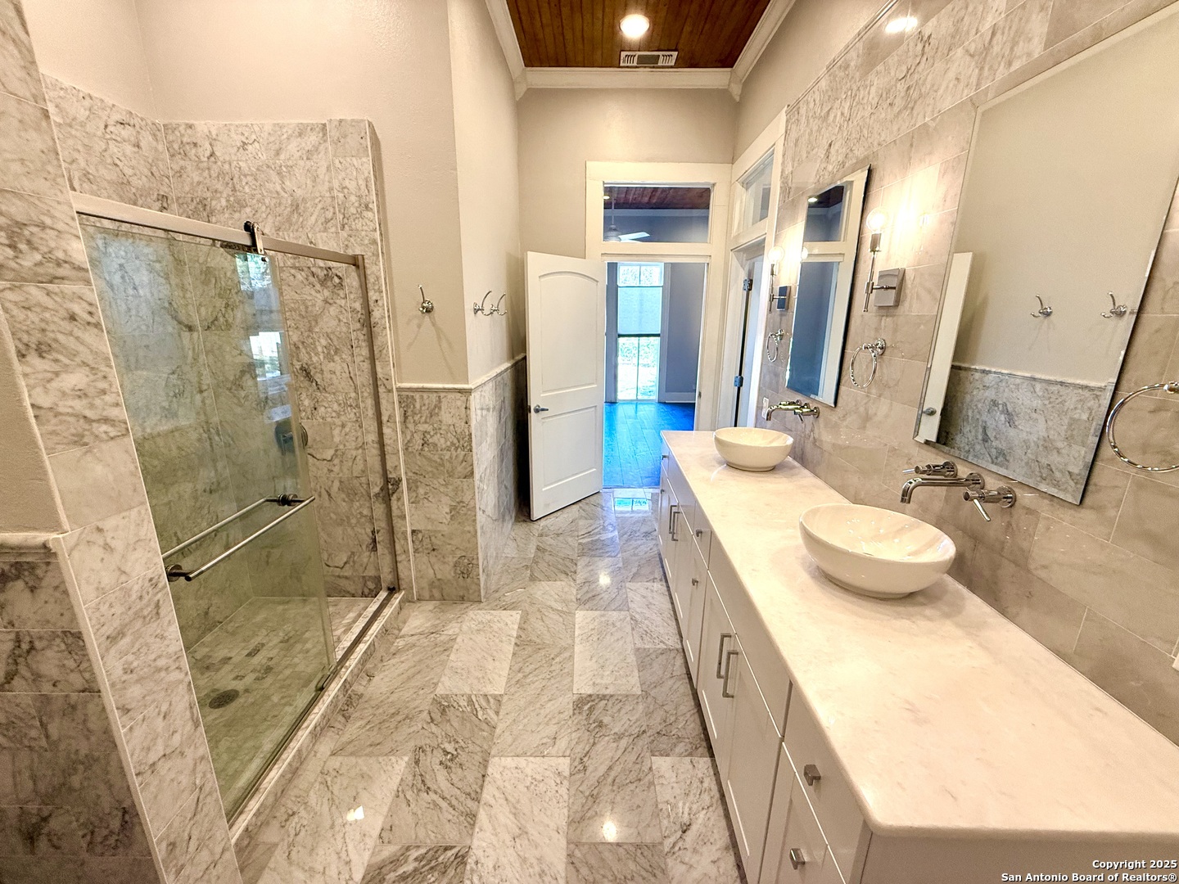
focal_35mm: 14
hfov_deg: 102.1
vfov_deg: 85.7
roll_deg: -1.2
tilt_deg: -15.0
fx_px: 477
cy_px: 442
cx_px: 590
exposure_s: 1/120
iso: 250
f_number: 2.2
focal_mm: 2.22
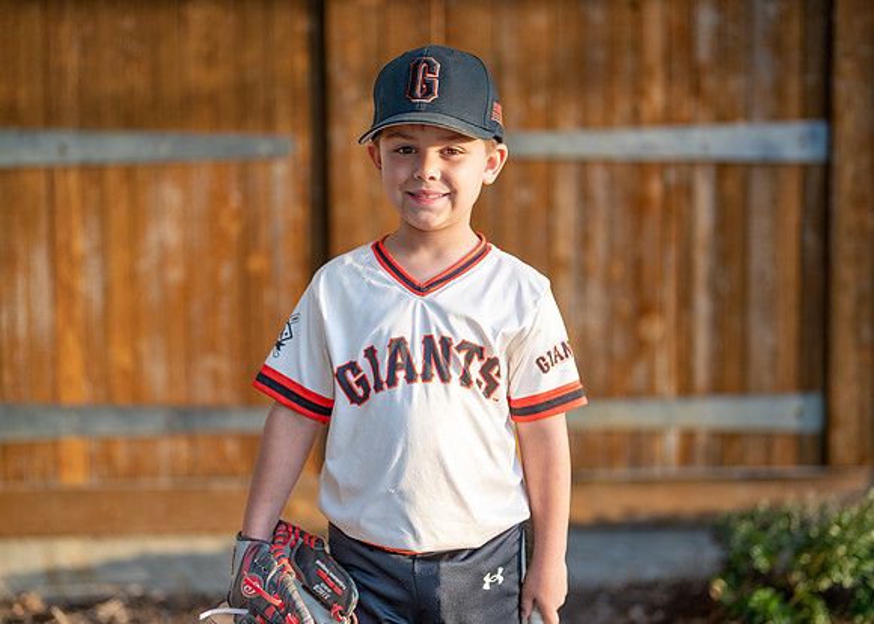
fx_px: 1319
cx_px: 436
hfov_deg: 36.7
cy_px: 312
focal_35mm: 53
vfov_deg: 26.6
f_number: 1.2
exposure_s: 1/1250
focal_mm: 50
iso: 100
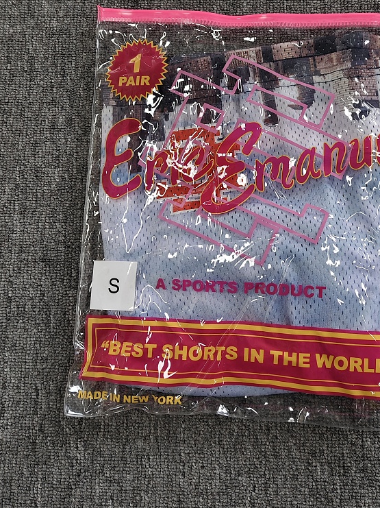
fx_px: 513
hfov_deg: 40.5
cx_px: 229
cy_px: 156
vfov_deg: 51.3
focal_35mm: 35
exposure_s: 1/100
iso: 647
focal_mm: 5.56
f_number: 1.88
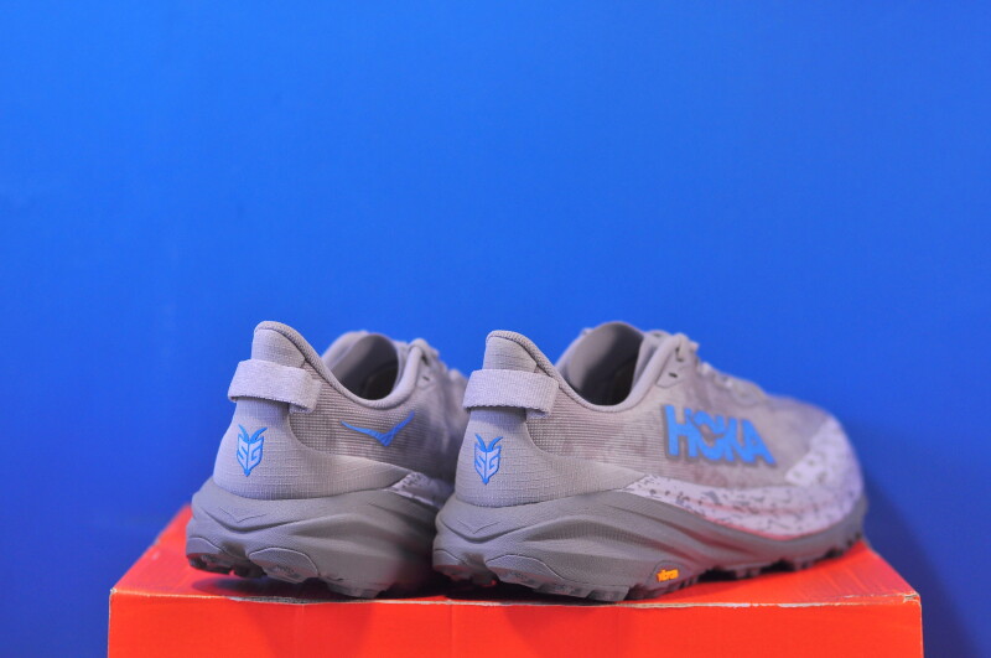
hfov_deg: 27.0
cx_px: 496
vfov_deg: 18.1
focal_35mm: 75
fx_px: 2062
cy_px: 329
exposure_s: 1/320
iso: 250
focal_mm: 50
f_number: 2.5
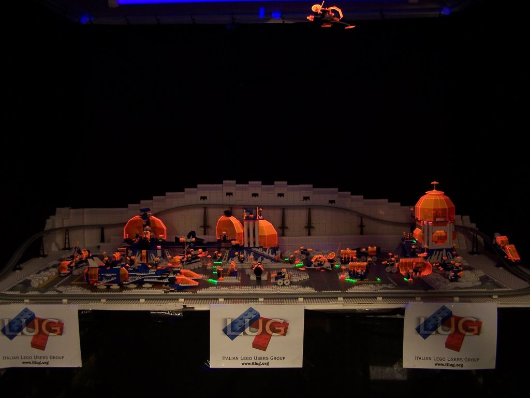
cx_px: 265
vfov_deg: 37.7
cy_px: 199
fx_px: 582
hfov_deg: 49.0
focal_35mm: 38
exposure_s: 1/2
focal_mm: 6.3
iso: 80
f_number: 2.8
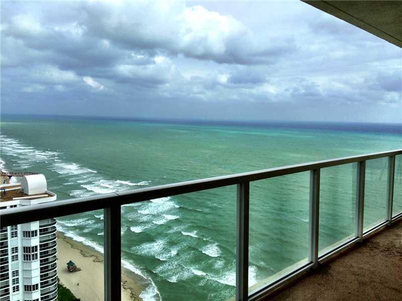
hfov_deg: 61.7
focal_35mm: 29
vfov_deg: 48.2
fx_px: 337
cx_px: 201
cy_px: 150
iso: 32
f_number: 2.2
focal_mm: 4.15
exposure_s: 1/1466
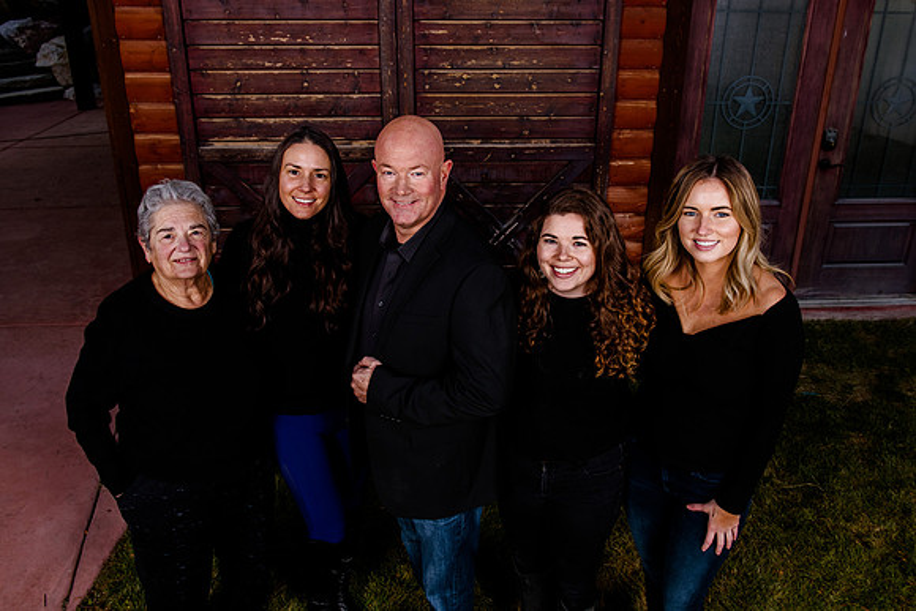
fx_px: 794
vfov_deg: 42.1
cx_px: 460
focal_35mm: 31
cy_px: 282
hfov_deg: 60.0
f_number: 7.1
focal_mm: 29
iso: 200
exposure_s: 1/160
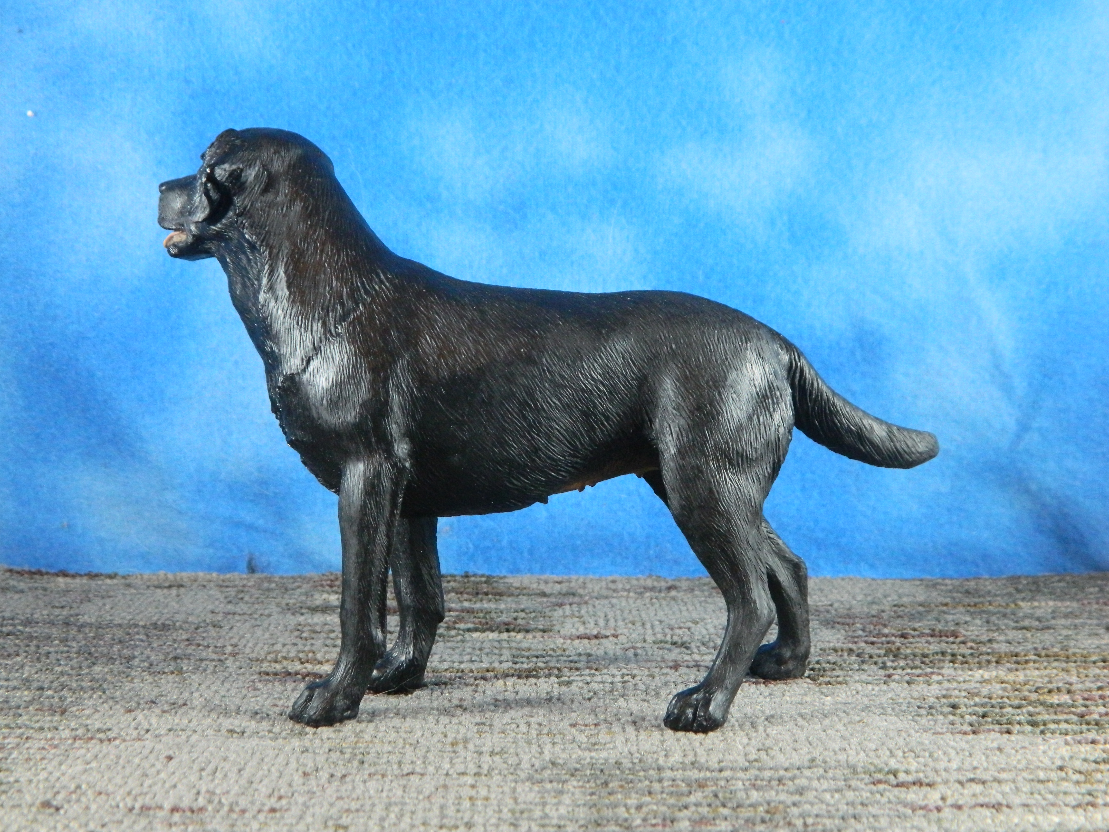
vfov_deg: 30.9
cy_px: 416
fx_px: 1506
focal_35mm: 47
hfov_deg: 40.4
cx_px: 554
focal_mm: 8.4
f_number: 3.6
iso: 400
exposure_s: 1/20
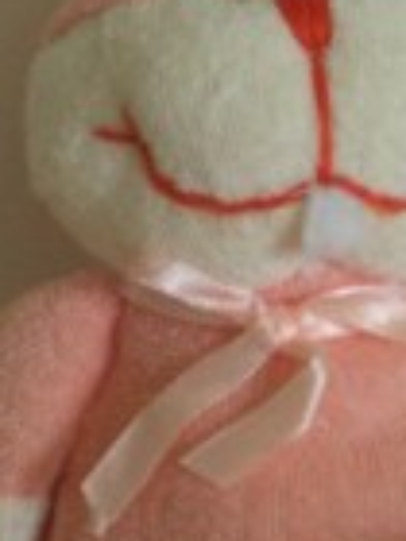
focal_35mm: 141
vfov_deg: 14.0
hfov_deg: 10.5
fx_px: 2205
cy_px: 301
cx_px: 313
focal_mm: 6.3
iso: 200
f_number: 3.1
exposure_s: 1/45.1
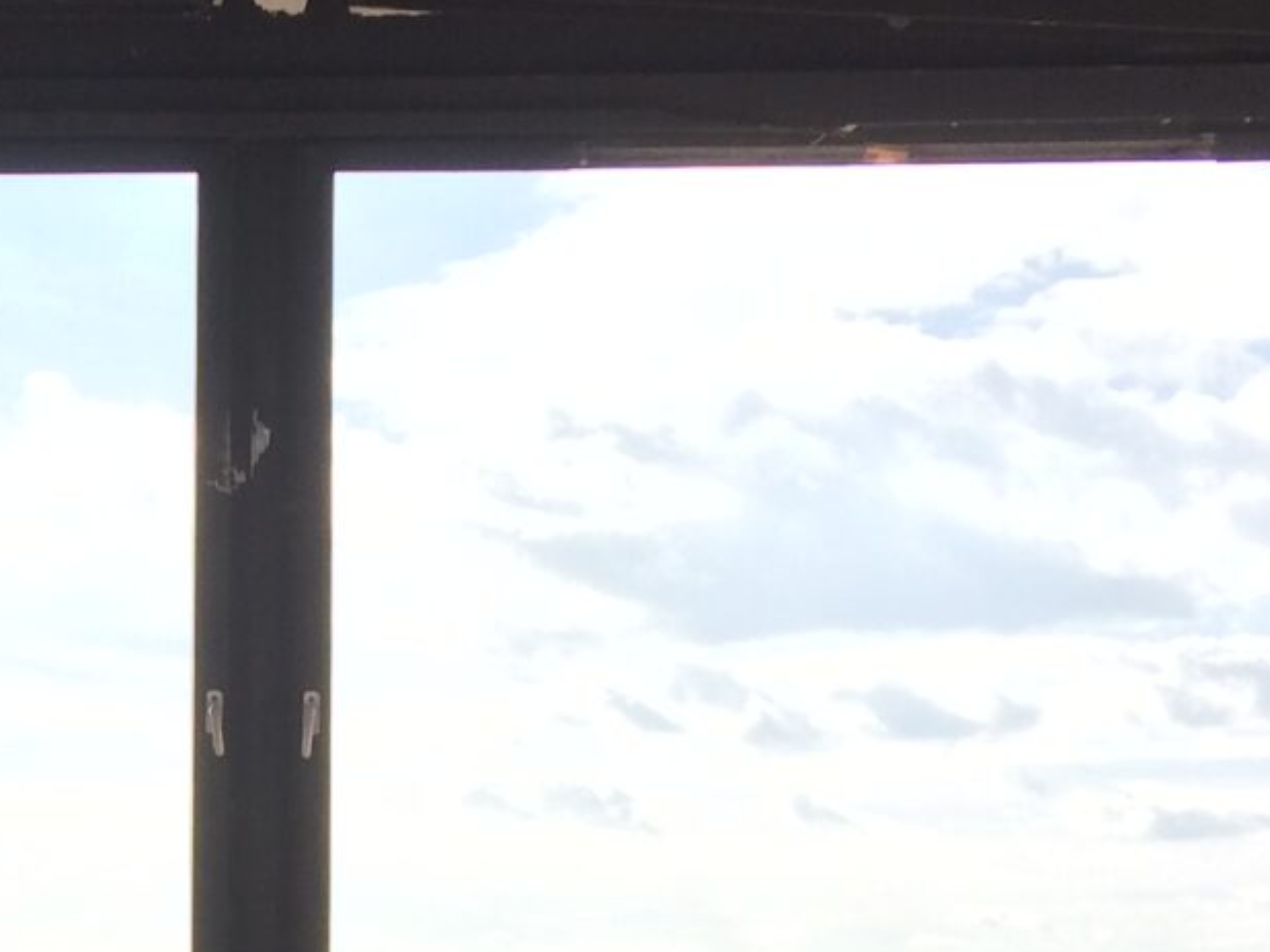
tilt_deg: +0.0
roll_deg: +0.0
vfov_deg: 14.8
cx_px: 183
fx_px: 3521
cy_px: 1176
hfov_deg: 20.1
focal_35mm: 96
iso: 32
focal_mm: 4.15
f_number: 2.2
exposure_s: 1/892
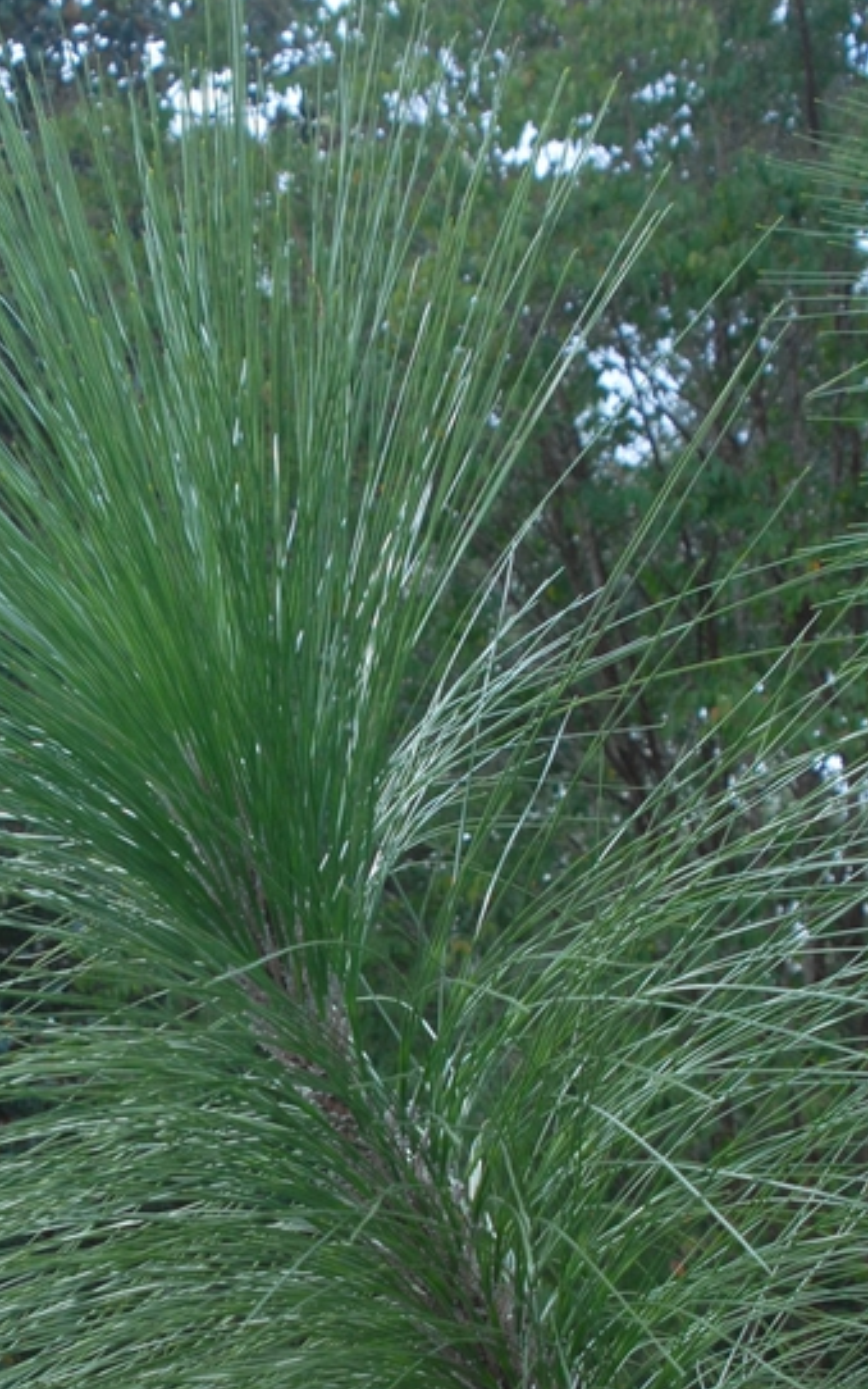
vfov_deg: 25.4
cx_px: 216
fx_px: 3064
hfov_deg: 16.0
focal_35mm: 81
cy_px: 948
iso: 400
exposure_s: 1/180
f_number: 7.1
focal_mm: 28
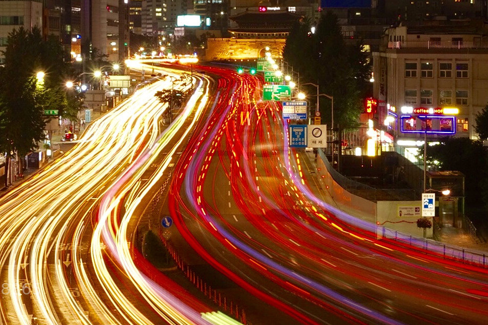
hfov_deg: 23.9
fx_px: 1152
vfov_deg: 15.9
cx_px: 184
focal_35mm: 85
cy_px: 53
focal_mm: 18.3
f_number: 11
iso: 80
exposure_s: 30
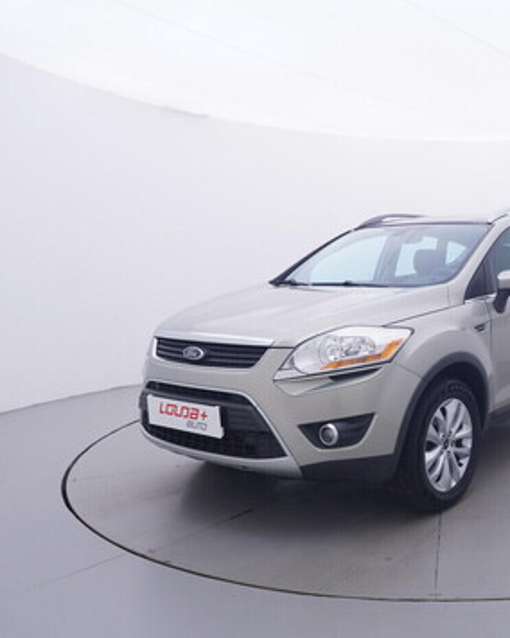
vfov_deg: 54.6
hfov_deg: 41.6
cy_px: 310
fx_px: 617
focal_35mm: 33
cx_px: 450
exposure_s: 1/80
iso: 200
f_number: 5
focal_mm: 15
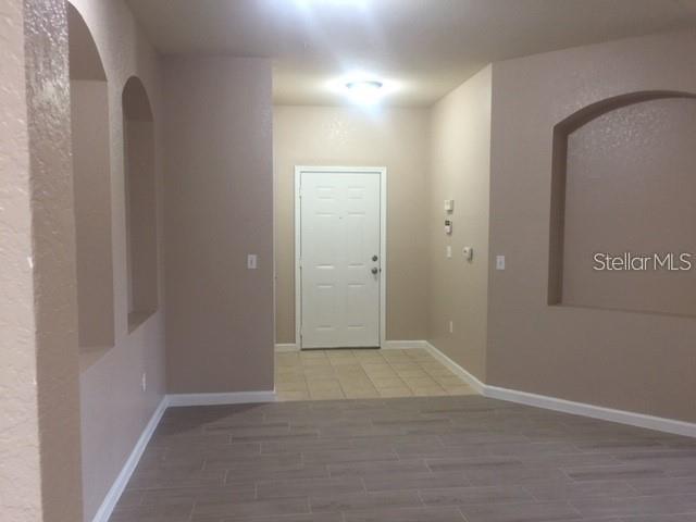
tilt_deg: -0.4
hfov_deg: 61.7
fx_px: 583
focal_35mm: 29
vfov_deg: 48.2
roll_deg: -1.8
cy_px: 261
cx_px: 348
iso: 64
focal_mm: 4.15
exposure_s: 1/15
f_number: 2.2
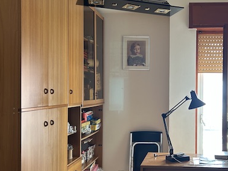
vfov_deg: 32.9
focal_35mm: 44
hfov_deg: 41.8
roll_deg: +1.0
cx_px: 166
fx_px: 290
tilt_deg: +0.0
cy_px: 96
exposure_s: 1/69
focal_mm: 5.7
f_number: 1.5
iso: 125
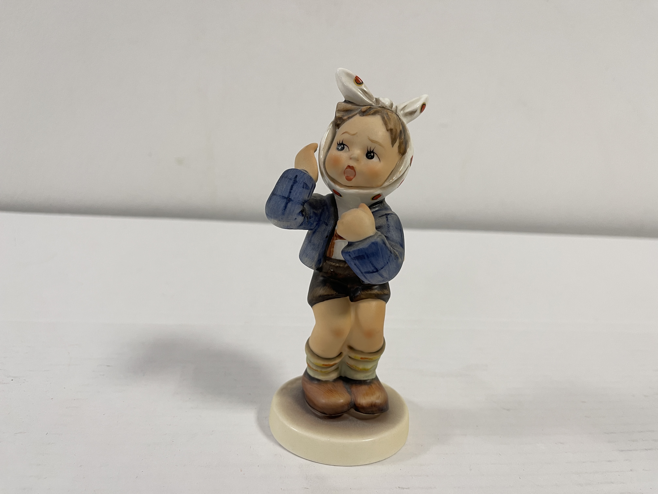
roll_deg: -3.5
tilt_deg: -12.7
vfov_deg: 54.9
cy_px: 247
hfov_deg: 69.4
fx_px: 475
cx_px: 329
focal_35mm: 25
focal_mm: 5.1
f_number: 1.6
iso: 80
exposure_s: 1/50
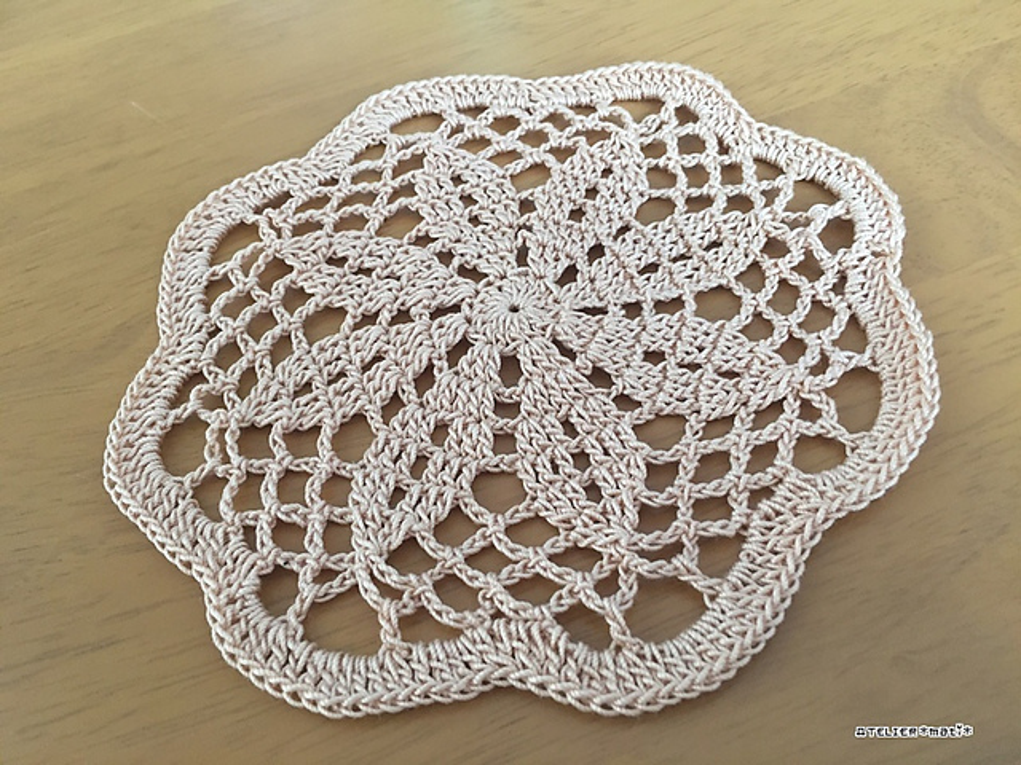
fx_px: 855
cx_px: 510
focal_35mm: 29
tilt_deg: -54.2
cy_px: 382
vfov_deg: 48.2
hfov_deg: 61.7
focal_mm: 4.15
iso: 125
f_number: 2.2
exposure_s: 1/30
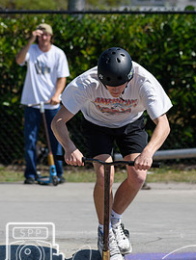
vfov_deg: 5.5
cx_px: 136
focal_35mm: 360
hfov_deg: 4.1
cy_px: 106
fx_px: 2714
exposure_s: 1/2000
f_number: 5.6
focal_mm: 150
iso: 250
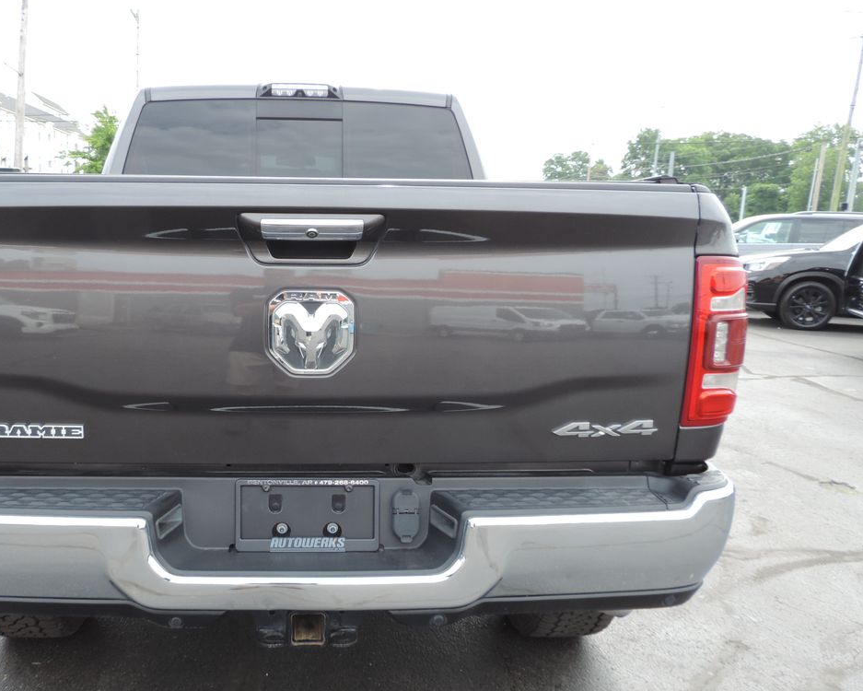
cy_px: 404
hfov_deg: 55.1
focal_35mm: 32
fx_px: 817
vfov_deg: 45.6
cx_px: 333
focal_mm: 4.3
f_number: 3
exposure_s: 1/250
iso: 80
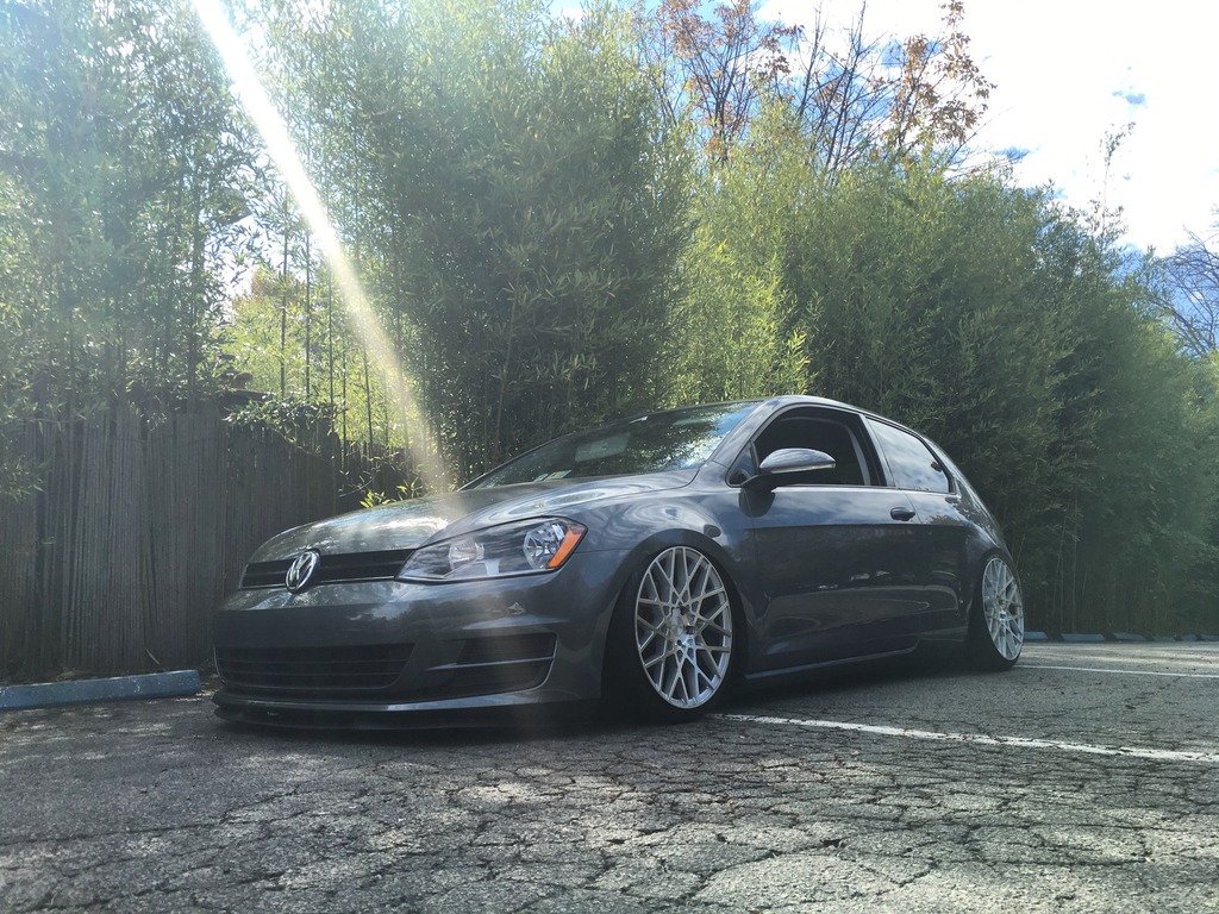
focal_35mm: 29
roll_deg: +0.9
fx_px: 1021
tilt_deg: +8.8
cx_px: 610
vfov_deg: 48.2
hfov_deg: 61.7
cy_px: 457
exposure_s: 1/769
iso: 25
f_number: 2.2
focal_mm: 4.15
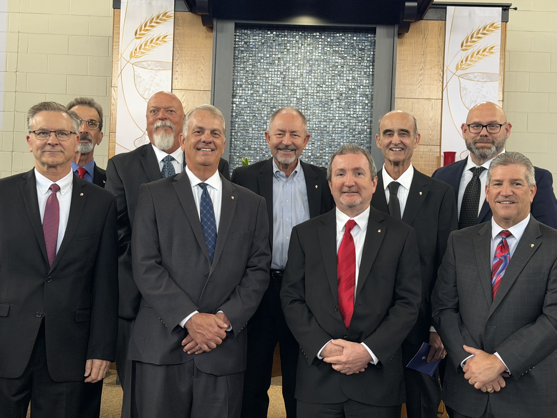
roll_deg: -2.2
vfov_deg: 30.3
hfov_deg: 39.7
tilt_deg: +1.2
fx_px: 772
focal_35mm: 48
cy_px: 209
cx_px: 278
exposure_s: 1/40
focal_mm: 6.76
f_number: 1.78
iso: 250
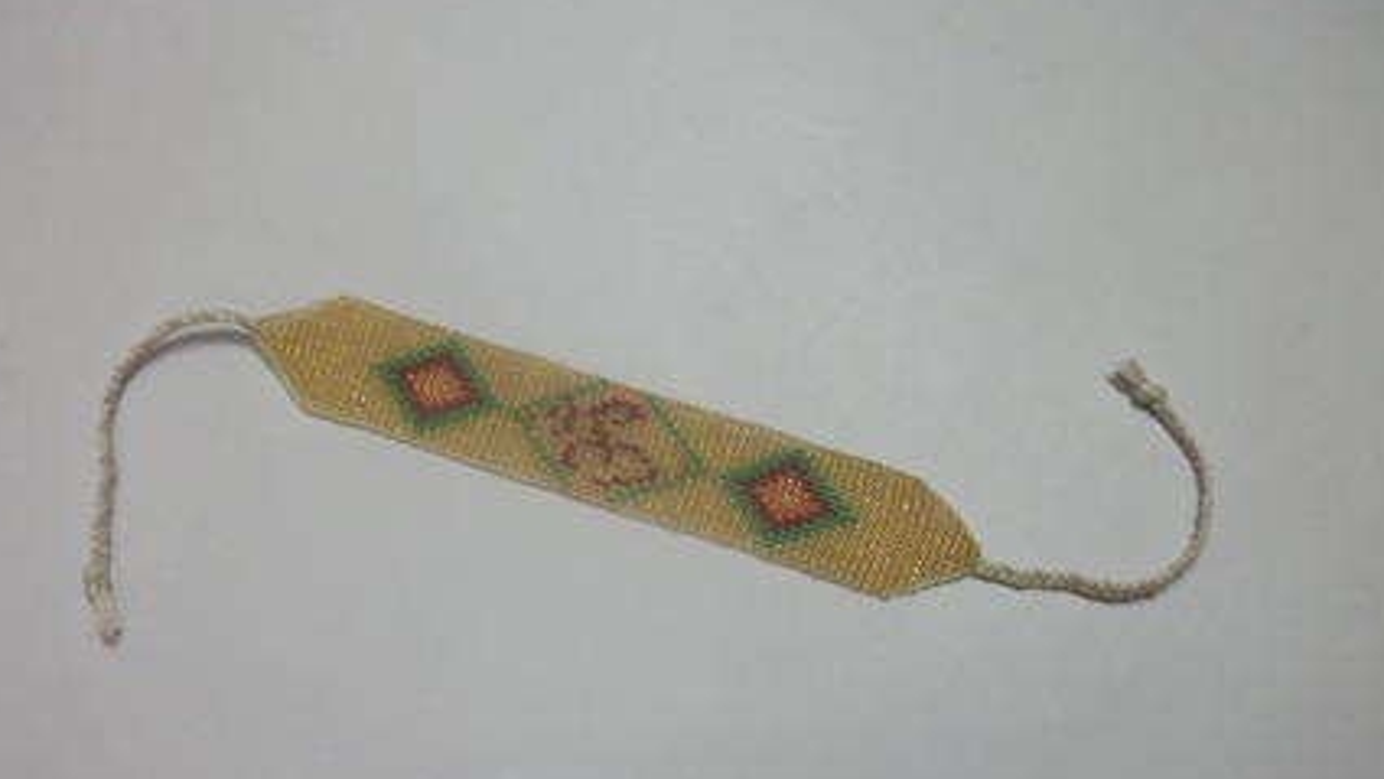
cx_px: 606
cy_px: 464
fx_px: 1505
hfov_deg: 49.3
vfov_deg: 28.9
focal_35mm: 41
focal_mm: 5.7
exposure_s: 1/8
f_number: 2.9
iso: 106
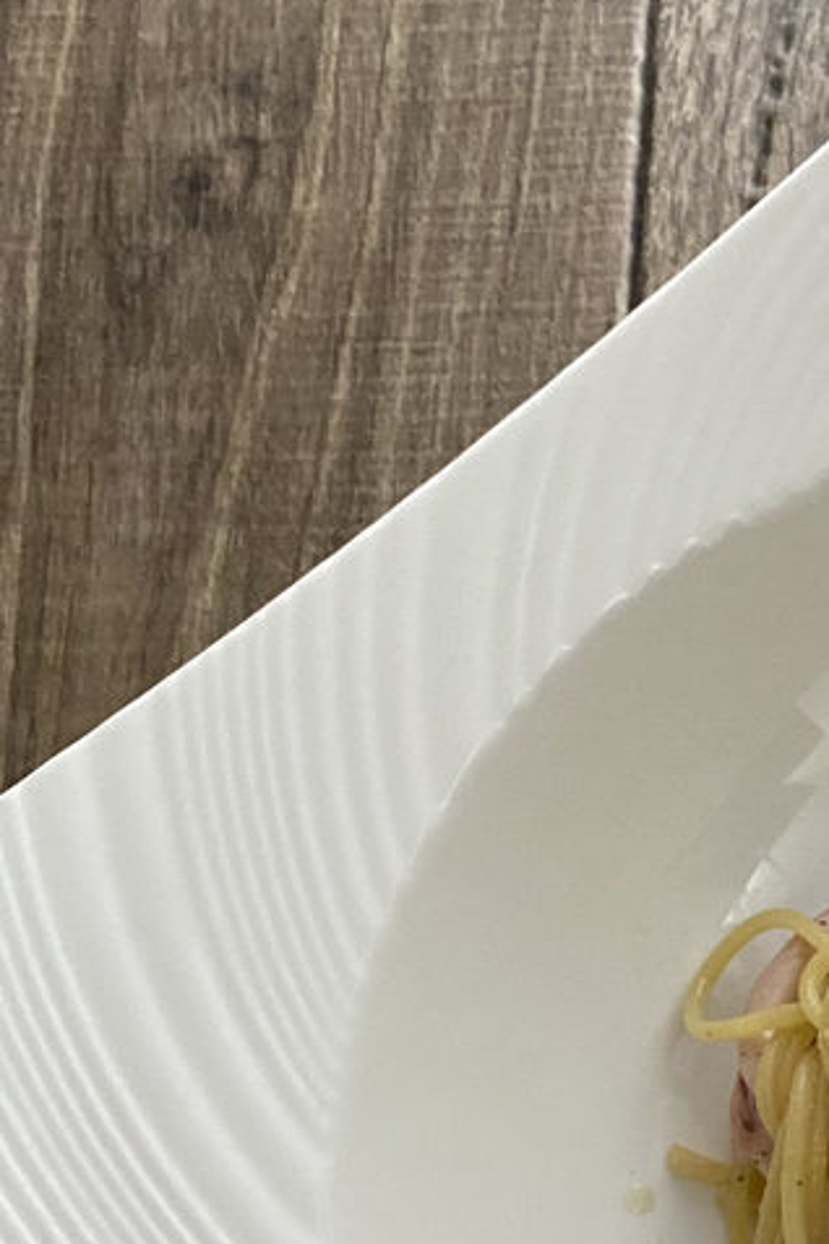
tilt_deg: -72.8
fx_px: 2349
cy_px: 1254
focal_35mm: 68
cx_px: 1090
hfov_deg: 18.6
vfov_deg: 27.8
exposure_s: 1/45
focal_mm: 4.25
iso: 500
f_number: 1.8
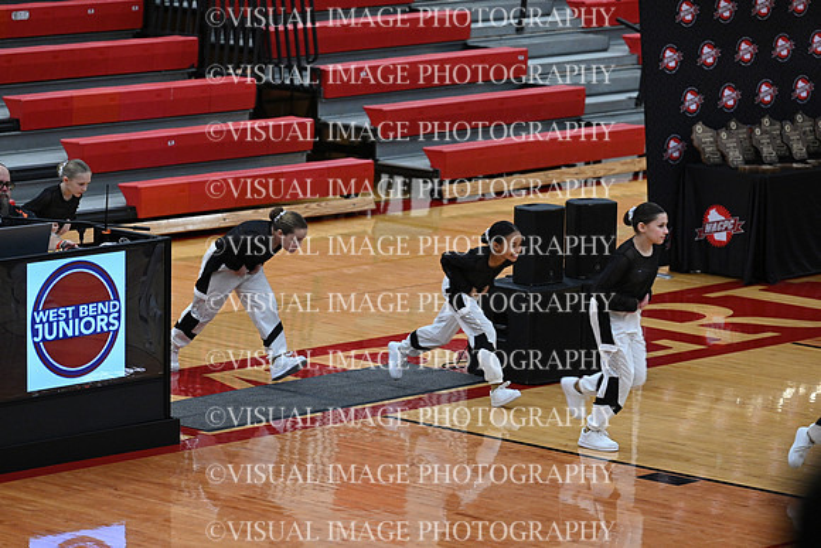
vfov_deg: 7.9
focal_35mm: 175
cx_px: 410
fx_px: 3992
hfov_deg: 11.7
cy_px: 274
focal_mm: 175
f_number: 4
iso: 4000
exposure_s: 1/320
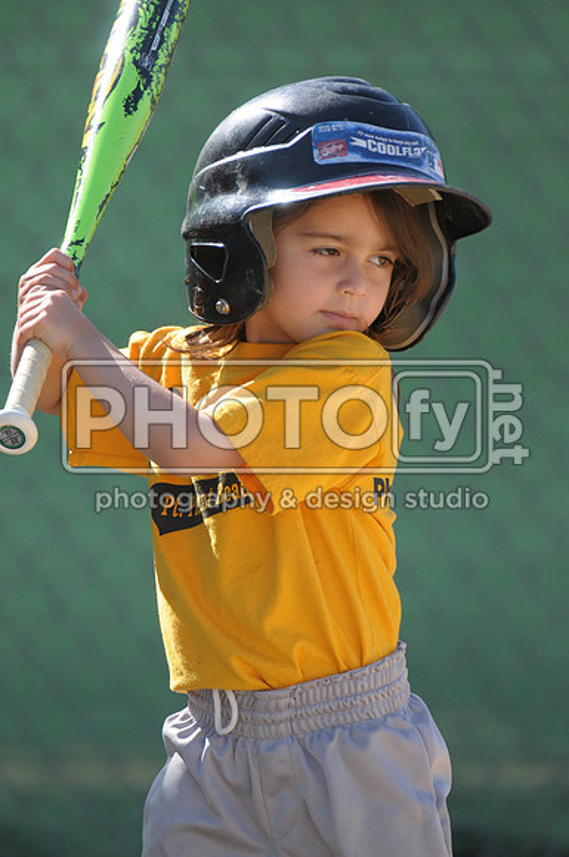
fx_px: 11770
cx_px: 284
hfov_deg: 2.8
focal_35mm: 495
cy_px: 428
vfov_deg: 4.2
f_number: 4
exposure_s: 1/2000
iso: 640
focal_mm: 330
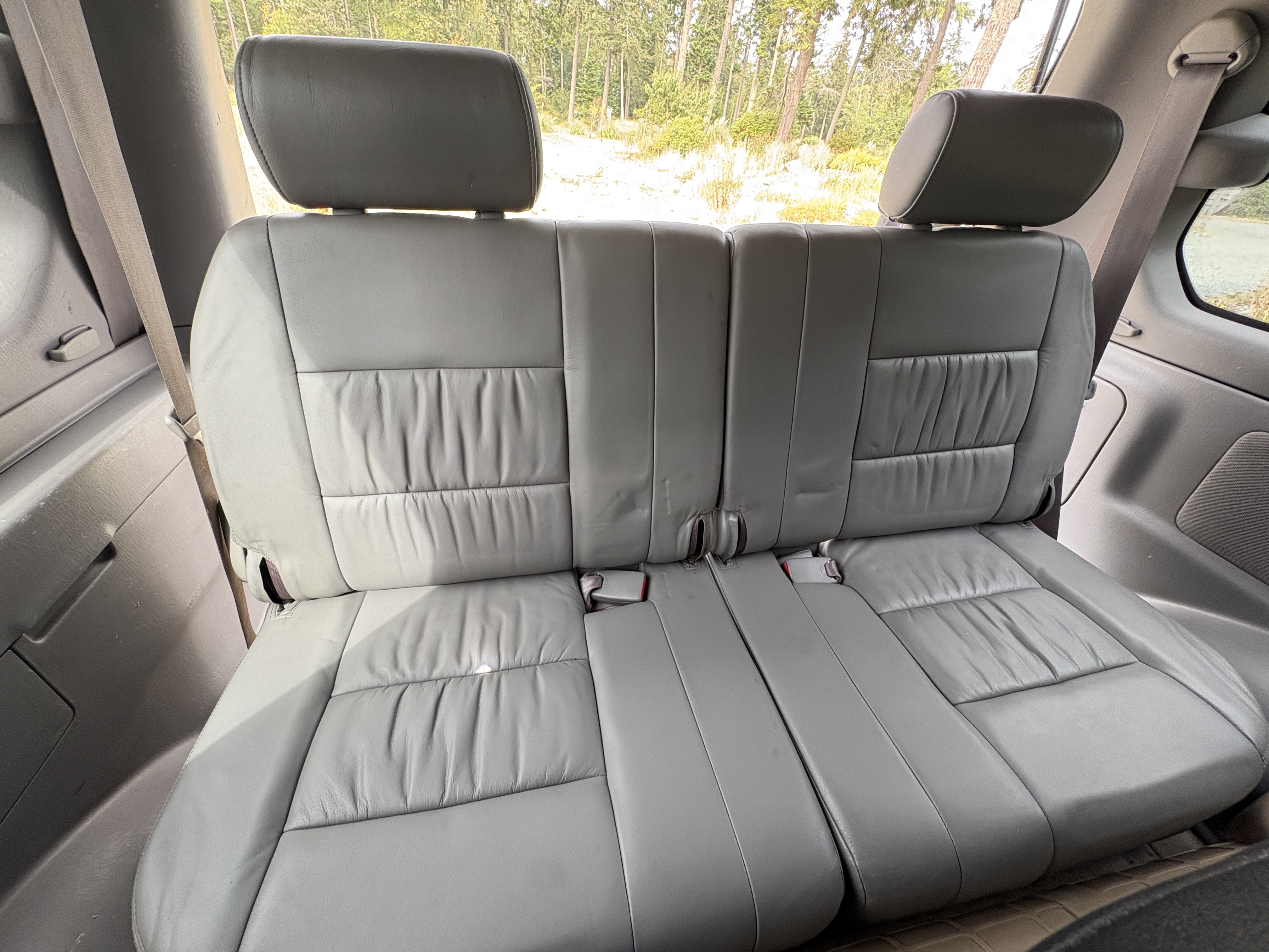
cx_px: 634
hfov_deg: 102.1
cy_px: 476
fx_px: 513
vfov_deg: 85.7
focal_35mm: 14
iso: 200
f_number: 2.2
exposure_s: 1/99
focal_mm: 2.22
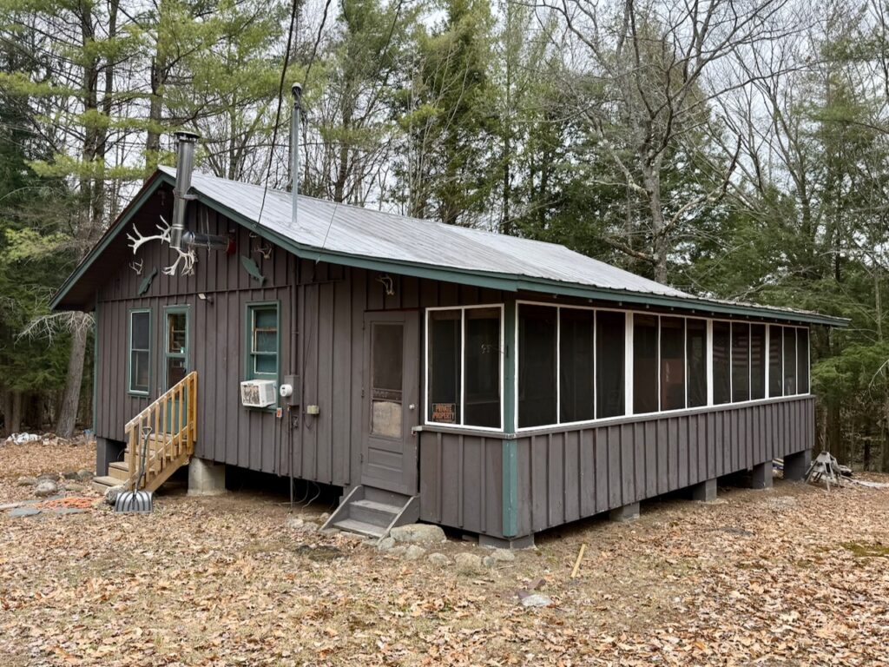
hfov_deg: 71.6
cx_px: 444
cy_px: 334
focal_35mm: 24
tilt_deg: +1.7
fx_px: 616
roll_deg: -0.7
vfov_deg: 56.8
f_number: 1.78
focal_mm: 6.76
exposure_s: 1/637
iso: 80
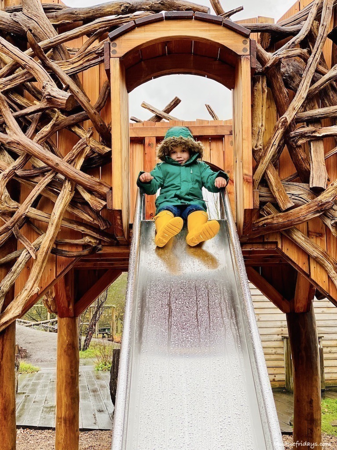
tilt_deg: +8.4
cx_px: 168
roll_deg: +1.0
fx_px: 675
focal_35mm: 52
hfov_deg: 28.0
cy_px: 225
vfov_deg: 36.8
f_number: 2
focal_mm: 6
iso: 20
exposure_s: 1/139
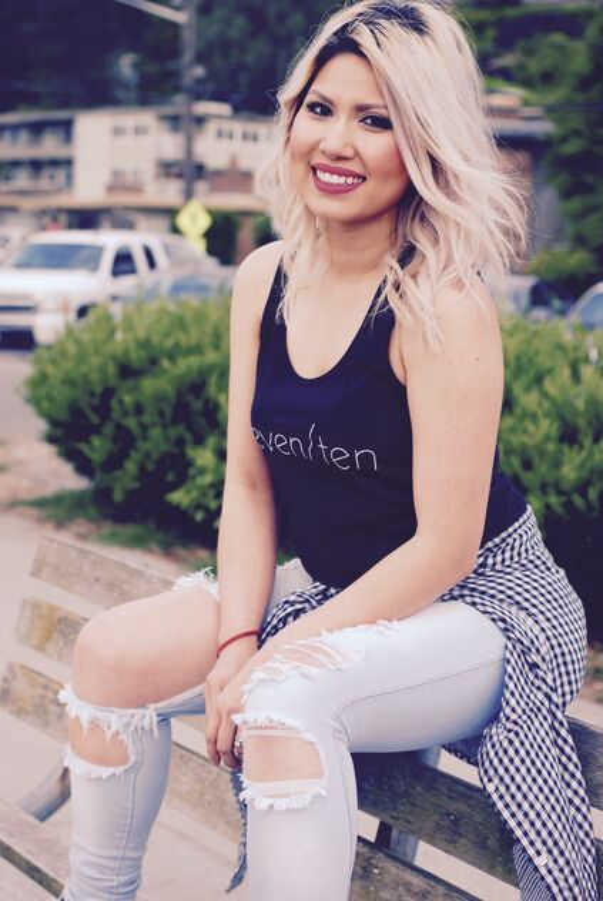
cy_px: 450
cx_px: 302
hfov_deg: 17.5
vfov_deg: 26.0
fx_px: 1954
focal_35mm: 78
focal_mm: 52
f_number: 3.8
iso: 200
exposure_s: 1/320
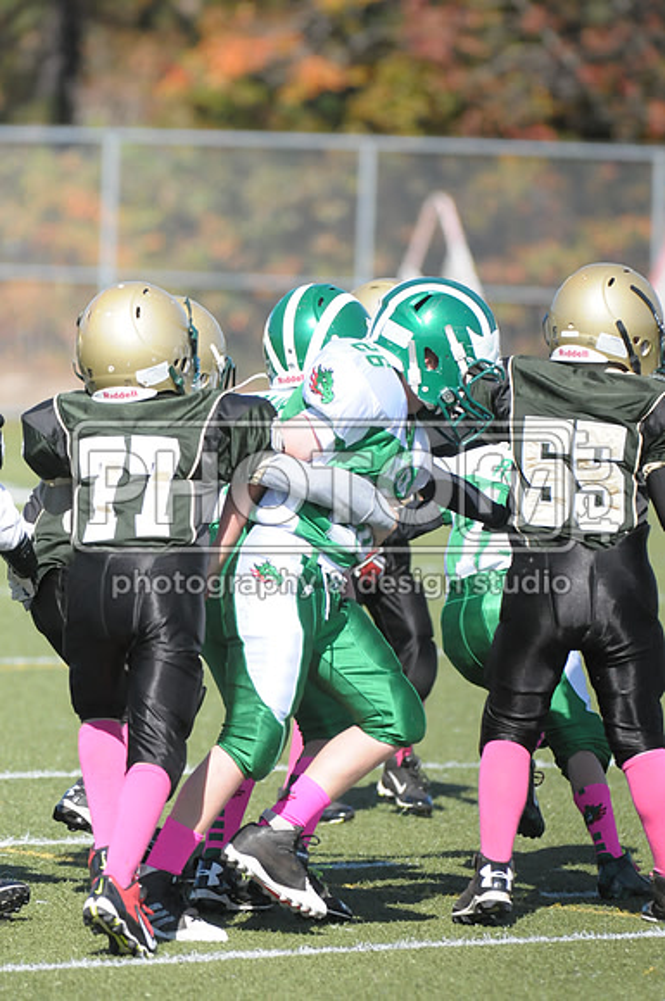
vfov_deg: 5.7
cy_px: 500
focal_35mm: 360
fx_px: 10004
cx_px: 332
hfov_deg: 3.8
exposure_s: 1/8000
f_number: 4
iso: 1600
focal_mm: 240
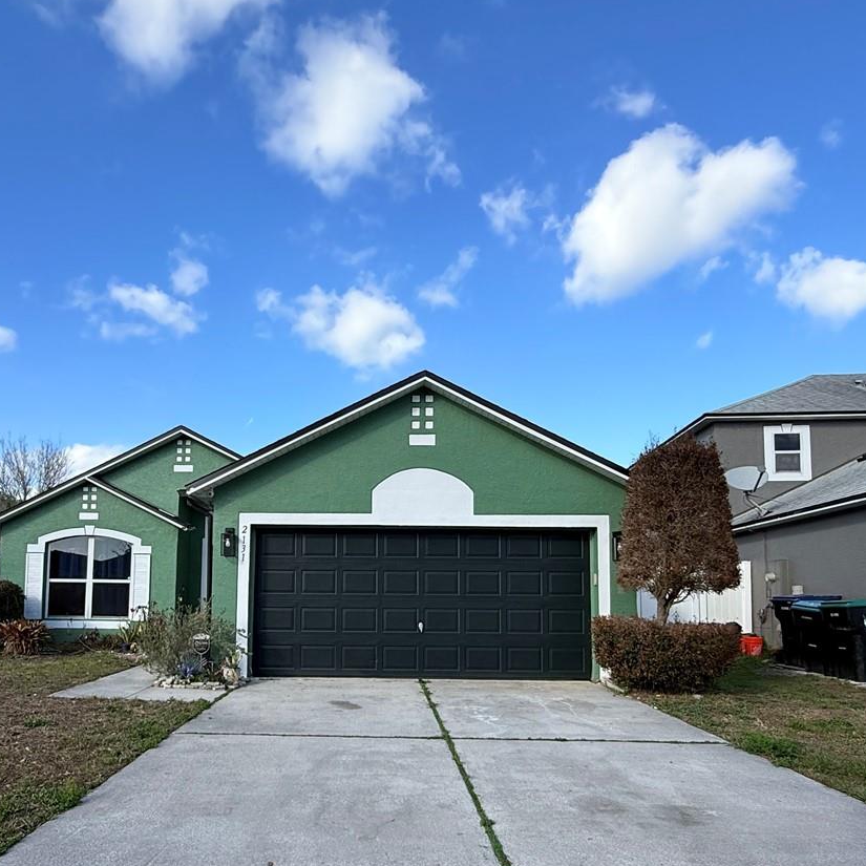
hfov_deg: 64.6
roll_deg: -1.9
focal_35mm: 24
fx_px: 679
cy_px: 550
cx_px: 360
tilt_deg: +2.7
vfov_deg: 63.9
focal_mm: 2.22
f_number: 2.2
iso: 50
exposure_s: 1/1087
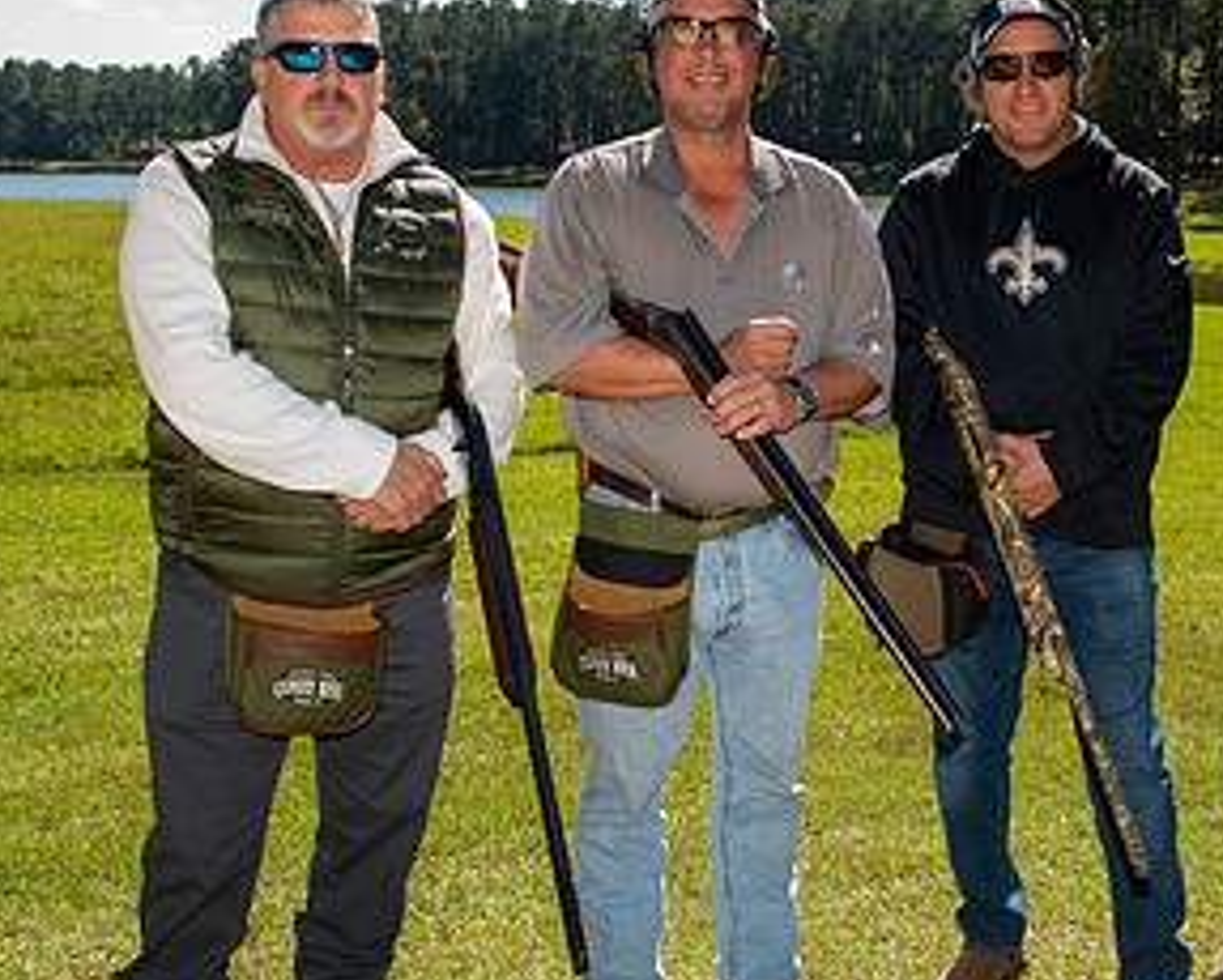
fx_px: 1920
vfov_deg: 28.6
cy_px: 469
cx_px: 861
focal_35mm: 53
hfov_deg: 34.8
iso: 125
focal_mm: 28
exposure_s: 1/160
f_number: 6.3
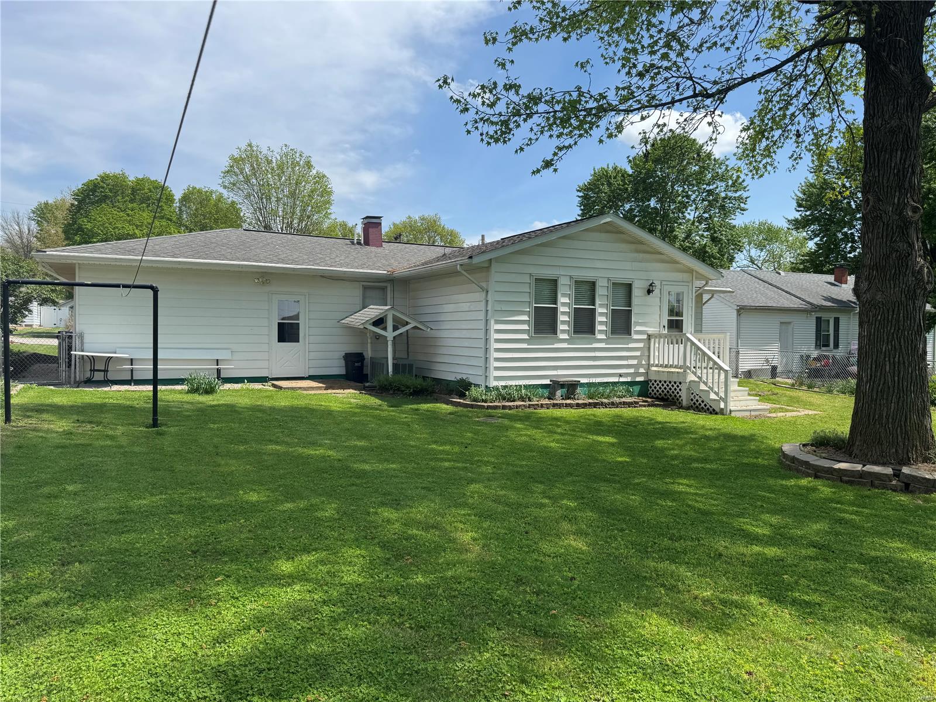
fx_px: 649
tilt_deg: -0.8
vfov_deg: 56.8
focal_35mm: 24
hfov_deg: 71.6
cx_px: 468
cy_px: 351
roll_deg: +0.3
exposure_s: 1/4049
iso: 80
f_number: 1.78
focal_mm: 6.76
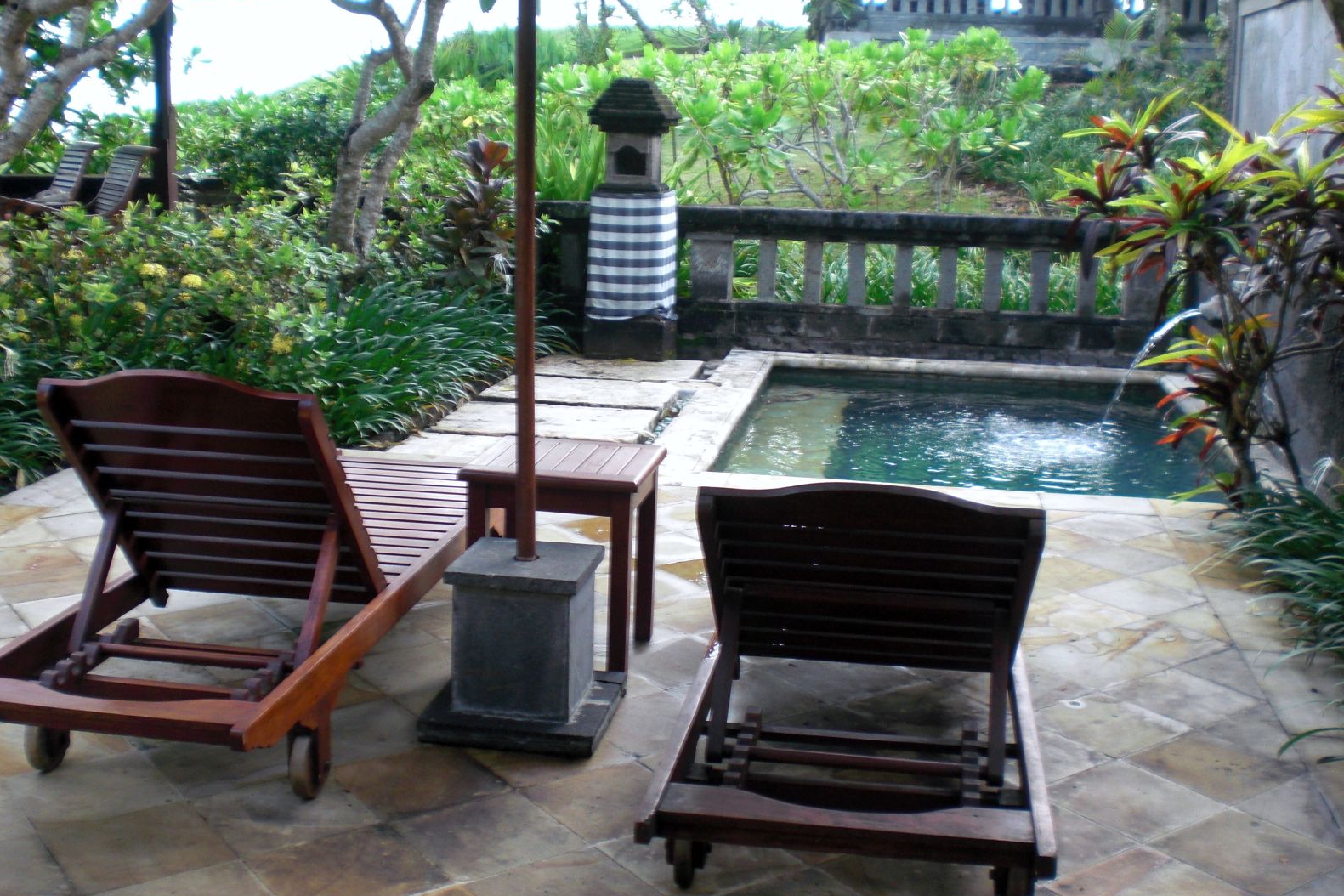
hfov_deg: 48.5
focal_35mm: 40
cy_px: 476
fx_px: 1493
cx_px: 666
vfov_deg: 33.4
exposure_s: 1/125
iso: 100
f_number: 3.1
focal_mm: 6.3
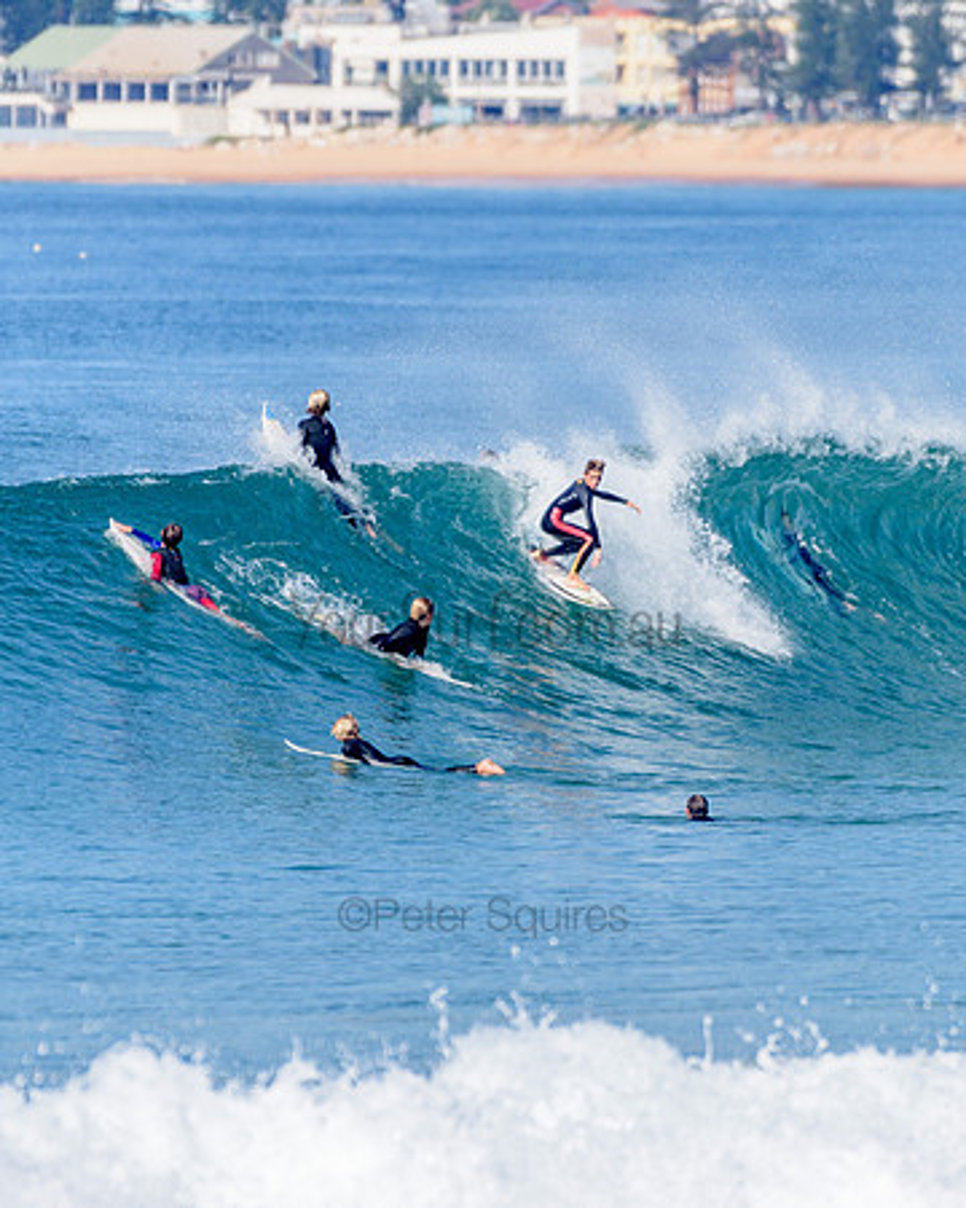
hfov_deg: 1.6
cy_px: 539
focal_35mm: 955
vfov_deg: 2.0
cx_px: 556
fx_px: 34147
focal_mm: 500
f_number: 5.6
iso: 100
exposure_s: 1/2000
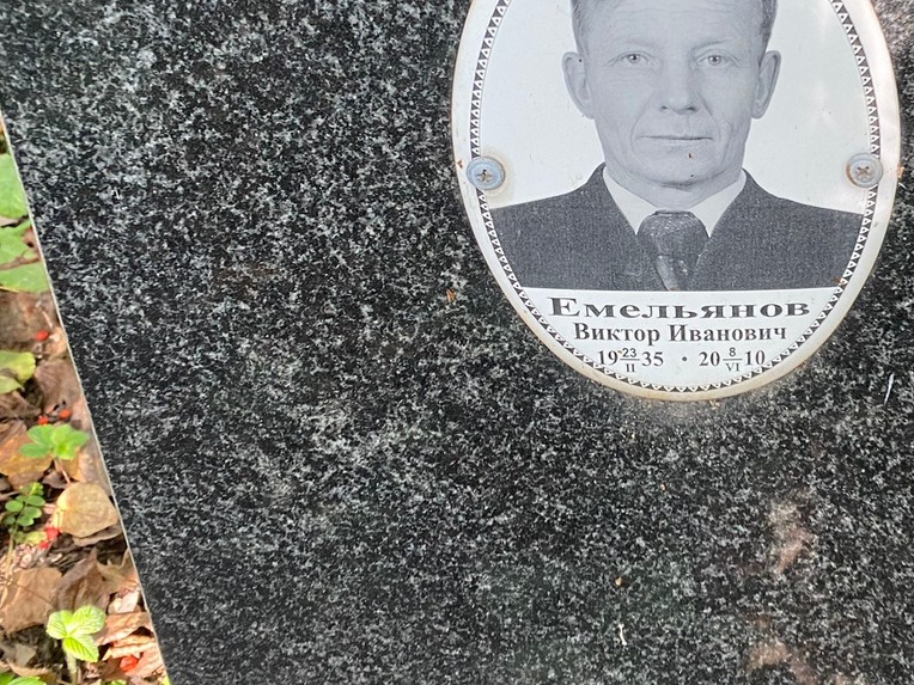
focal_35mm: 49
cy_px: 186
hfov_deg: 37.7
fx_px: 1294
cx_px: 707
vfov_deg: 29.3
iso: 125
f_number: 1.8
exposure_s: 1/90
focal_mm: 4.25
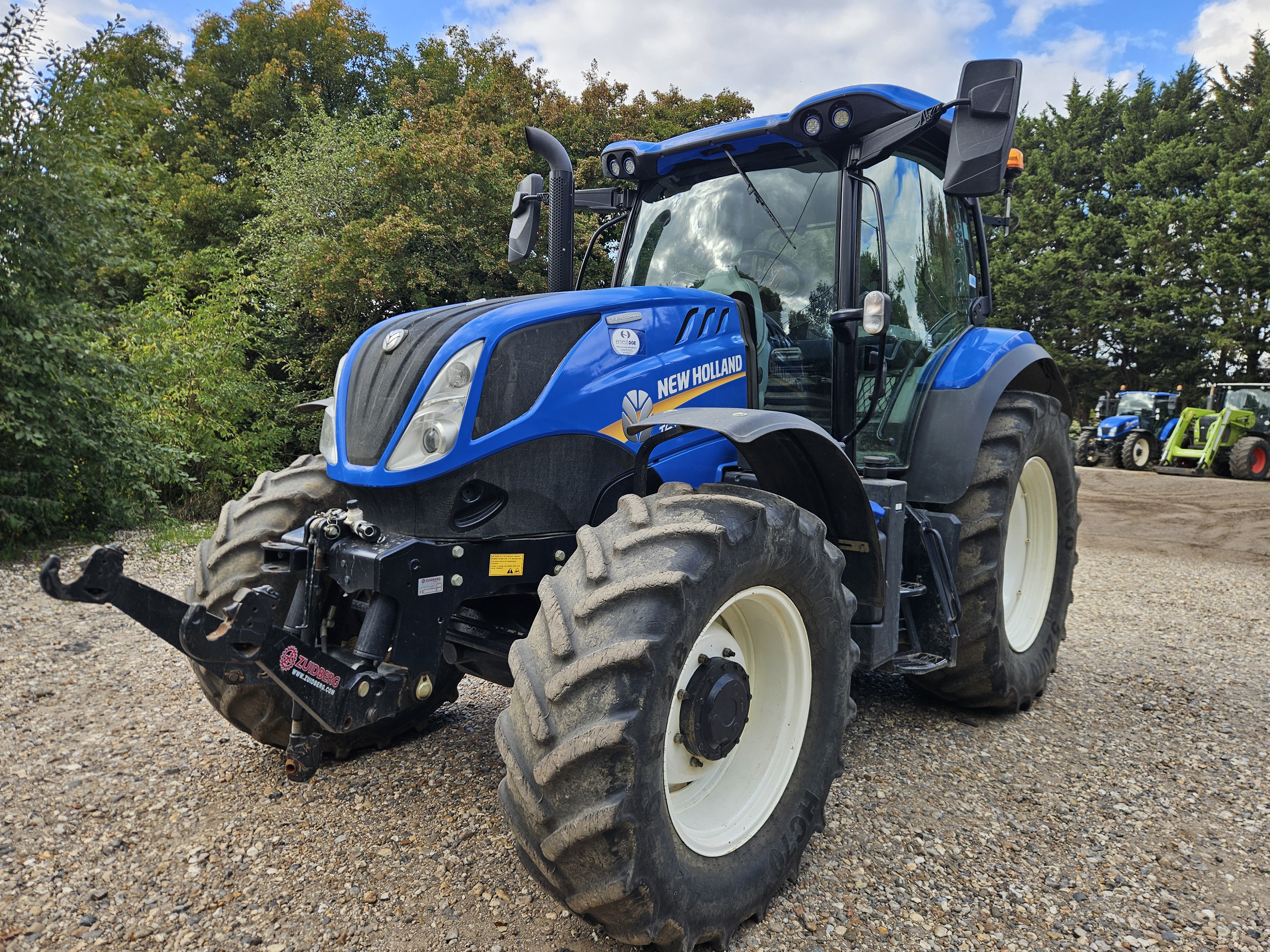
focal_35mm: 23
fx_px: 844
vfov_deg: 58.9
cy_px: 476
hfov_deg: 73.9
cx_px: 635
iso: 25
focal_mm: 5.4
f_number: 1.8
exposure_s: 1/253
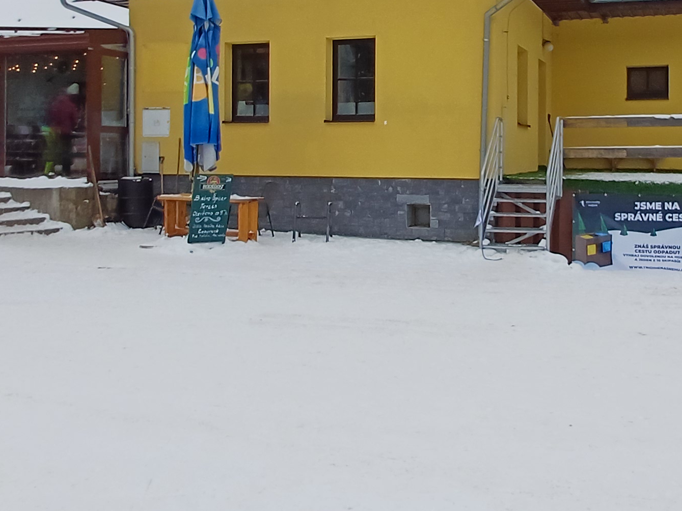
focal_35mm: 39
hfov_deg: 47.4
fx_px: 768
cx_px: 429
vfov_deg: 36.1
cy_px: 138
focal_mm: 1.64
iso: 40
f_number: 2.2
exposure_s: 1/323
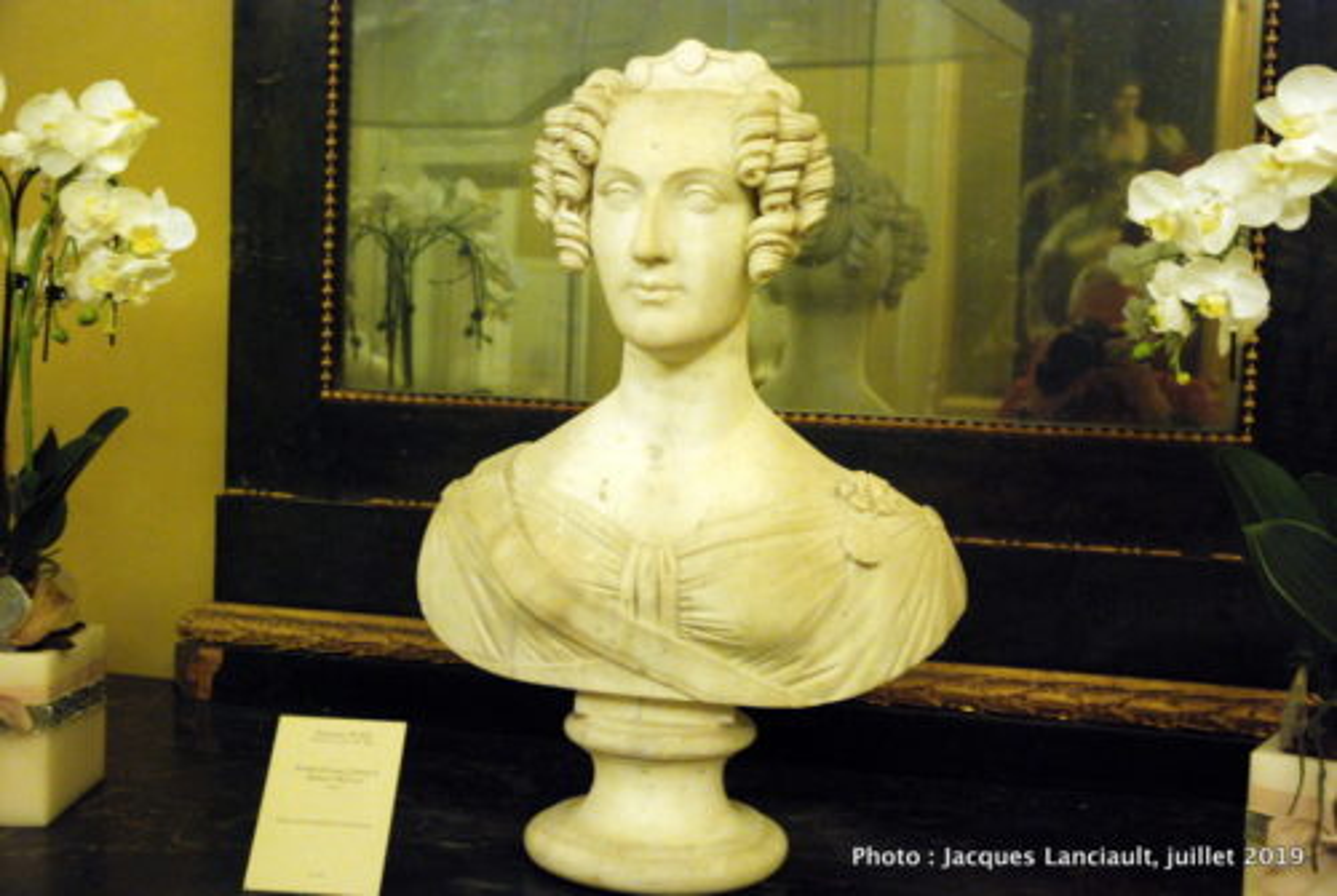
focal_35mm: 44
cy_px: 448
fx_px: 1618
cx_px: 668
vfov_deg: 30.9
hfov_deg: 44.9
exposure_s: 1/15
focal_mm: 29
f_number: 4
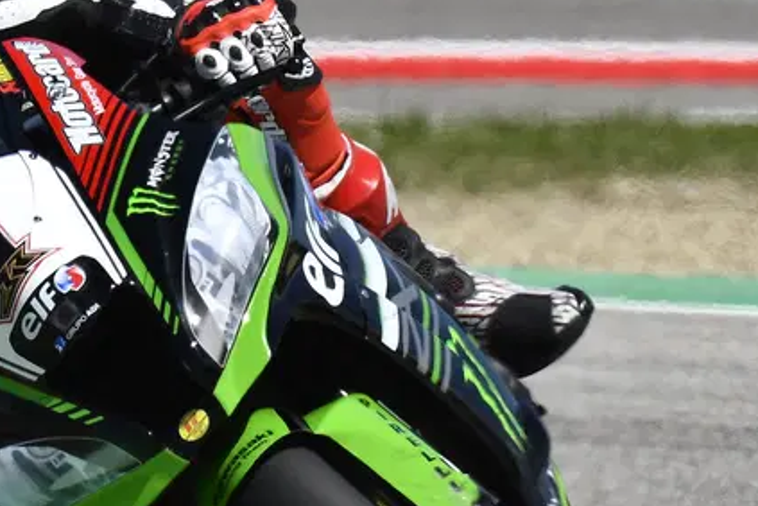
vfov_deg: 0.8
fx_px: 34949
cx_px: 469
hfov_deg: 1.2
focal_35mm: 1660
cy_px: 321
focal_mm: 390
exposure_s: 1/1250
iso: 320
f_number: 9
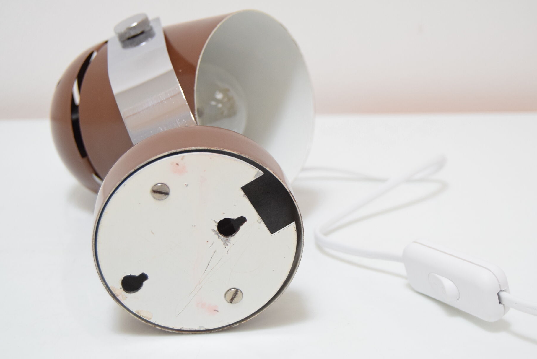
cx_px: 279
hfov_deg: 30.5
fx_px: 985
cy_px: 192
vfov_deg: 20.6
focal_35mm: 66
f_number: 5
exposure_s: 1/40
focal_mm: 40
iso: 1600
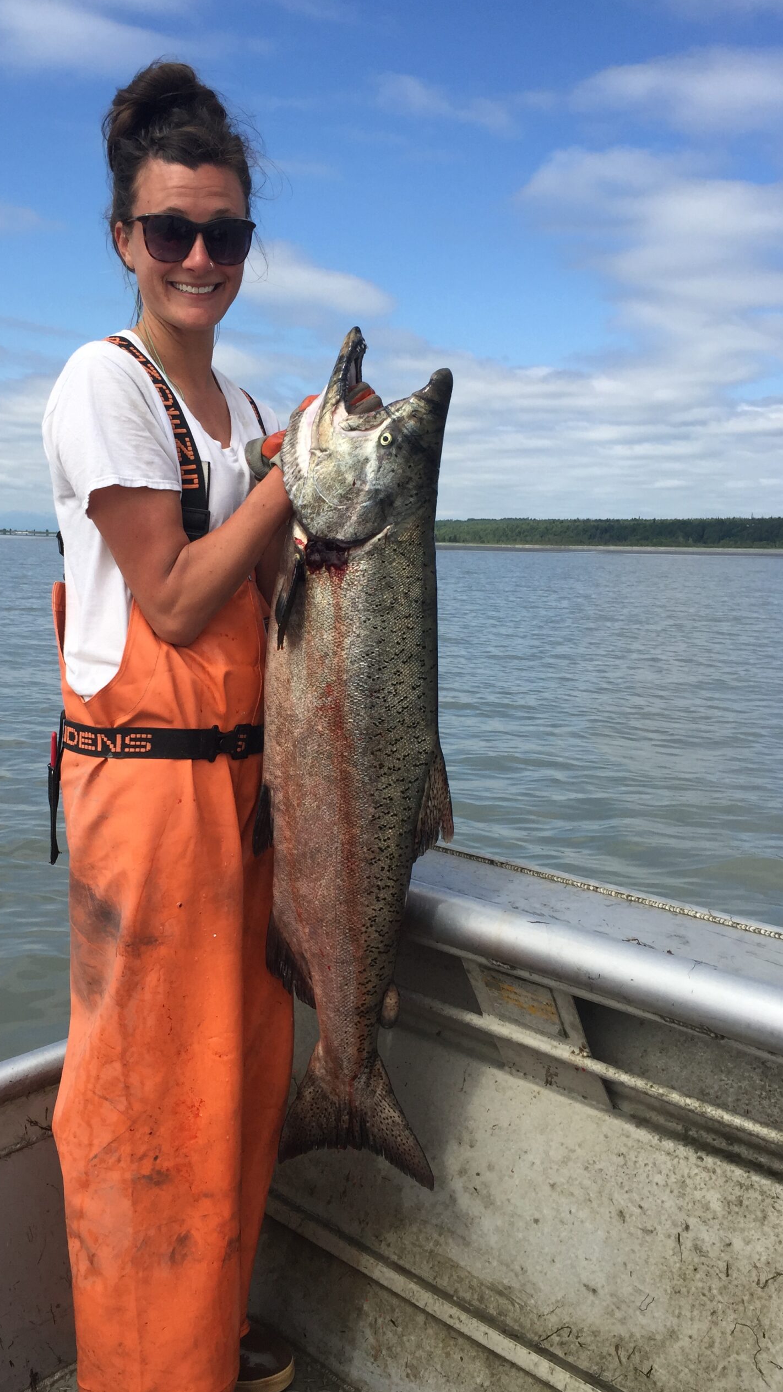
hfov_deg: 36.5
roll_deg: -0.5
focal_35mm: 32
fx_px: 1181
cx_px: 304
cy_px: 703
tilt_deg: -6.8
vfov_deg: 61.0
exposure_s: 1/2198
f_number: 2.2
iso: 32
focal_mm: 4.15
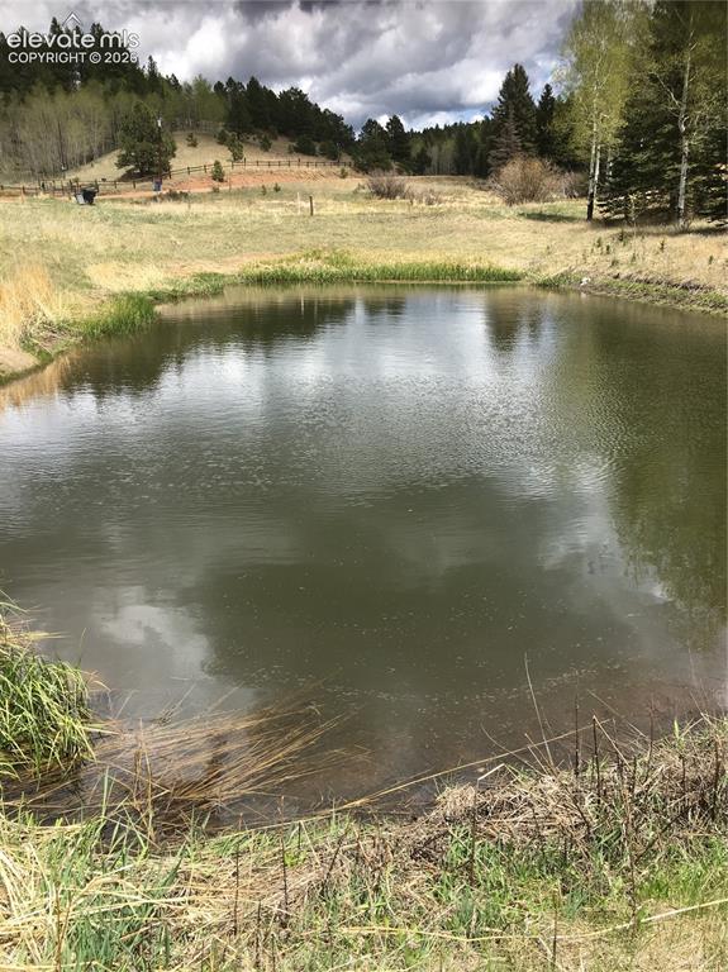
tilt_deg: -19.7
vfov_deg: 61.7
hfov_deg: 48.2
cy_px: 486
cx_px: 364
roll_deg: +1.1
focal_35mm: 29
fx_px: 814
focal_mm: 4.15
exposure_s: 1/1261
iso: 25
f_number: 2.2
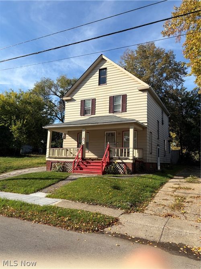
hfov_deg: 53.0
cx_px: 100
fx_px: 201
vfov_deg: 67.3
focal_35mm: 26
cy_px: 134
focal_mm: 5.96
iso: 50
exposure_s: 1/3125
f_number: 1.6
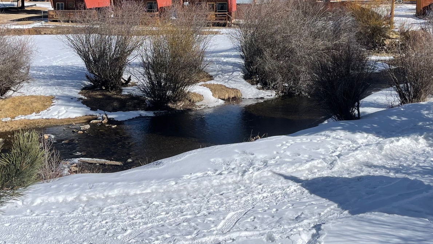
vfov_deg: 24.6
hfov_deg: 42.9
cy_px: 58
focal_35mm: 48
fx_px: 551
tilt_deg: -8.4
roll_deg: +0.8
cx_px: 227
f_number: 1.6
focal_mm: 5.1
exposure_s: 1/5128
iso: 32
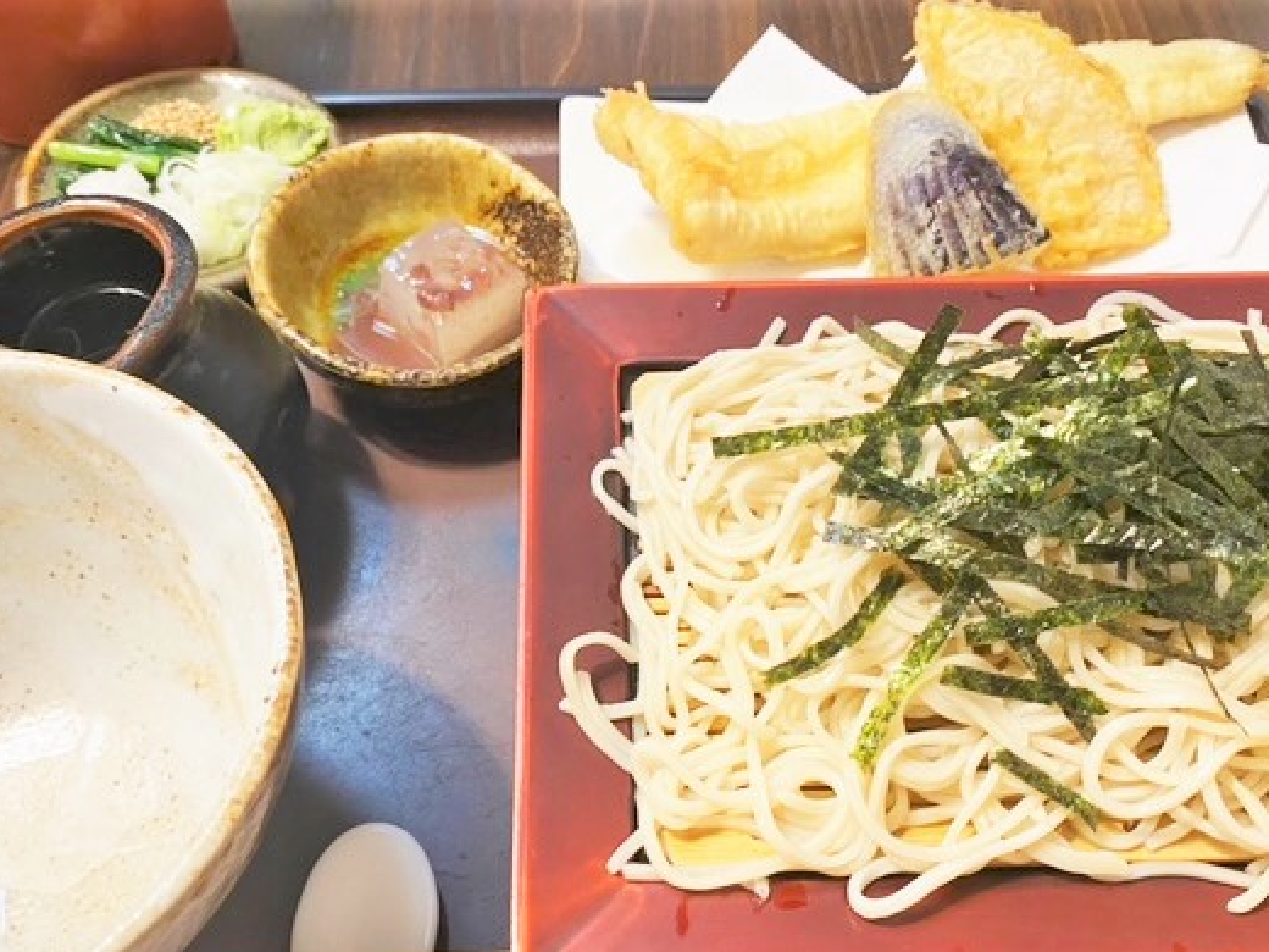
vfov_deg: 43.9
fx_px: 1173
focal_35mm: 32
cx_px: 610
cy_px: 583
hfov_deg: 56.8
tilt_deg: -57.0
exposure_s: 1/50
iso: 160
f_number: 1.8
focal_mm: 4.25
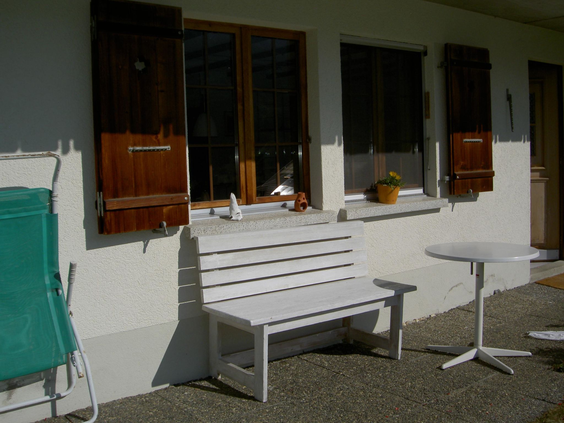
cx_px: 282
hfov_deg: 47.9
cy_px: 212
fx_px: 635
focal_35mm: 39
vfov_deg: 36.8
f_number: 4.7
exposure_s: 1/1600
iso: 50
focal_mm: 8
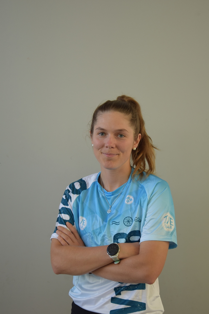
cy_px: 157
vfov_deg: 33.4
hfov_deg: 22.6
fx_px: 523
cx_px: 104
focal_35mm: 60
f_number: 5
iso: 400
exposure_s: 1/100
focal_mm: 40
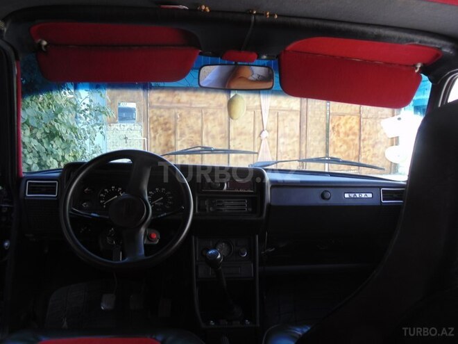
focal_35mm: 34
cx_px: 229
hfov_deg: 54.0
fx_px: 450
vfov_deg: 41.8
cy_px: 172
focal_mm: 6.1
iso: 80
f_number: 3.3
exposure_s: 1/50
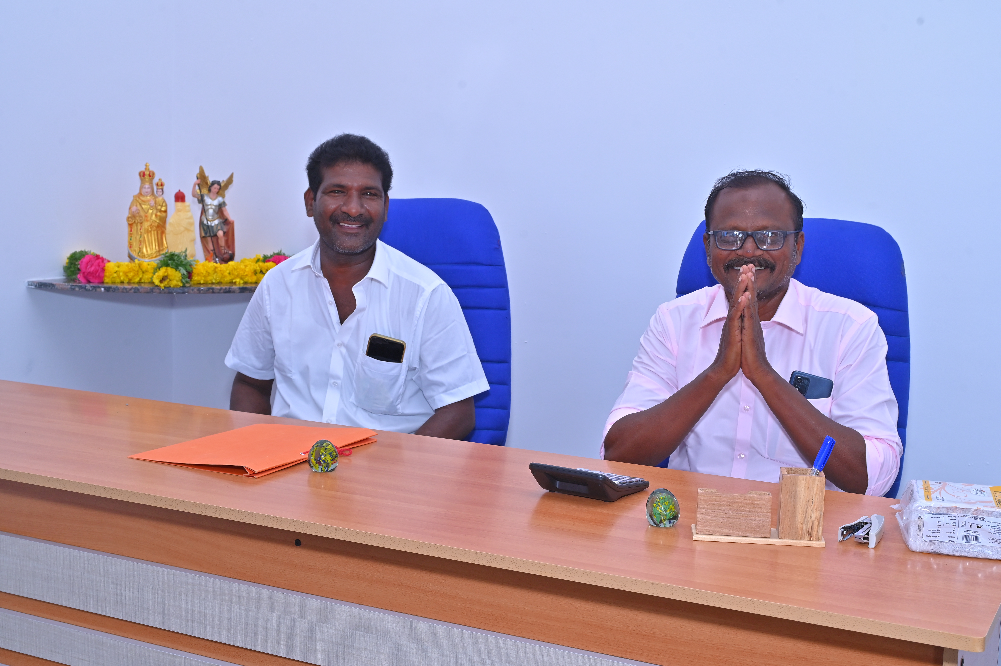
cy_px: 333
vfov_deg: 29.2
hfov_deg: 42.8
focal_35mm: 46
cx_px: 500
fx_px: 1278
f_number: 9
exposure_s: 1/160
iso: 500
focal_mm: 46
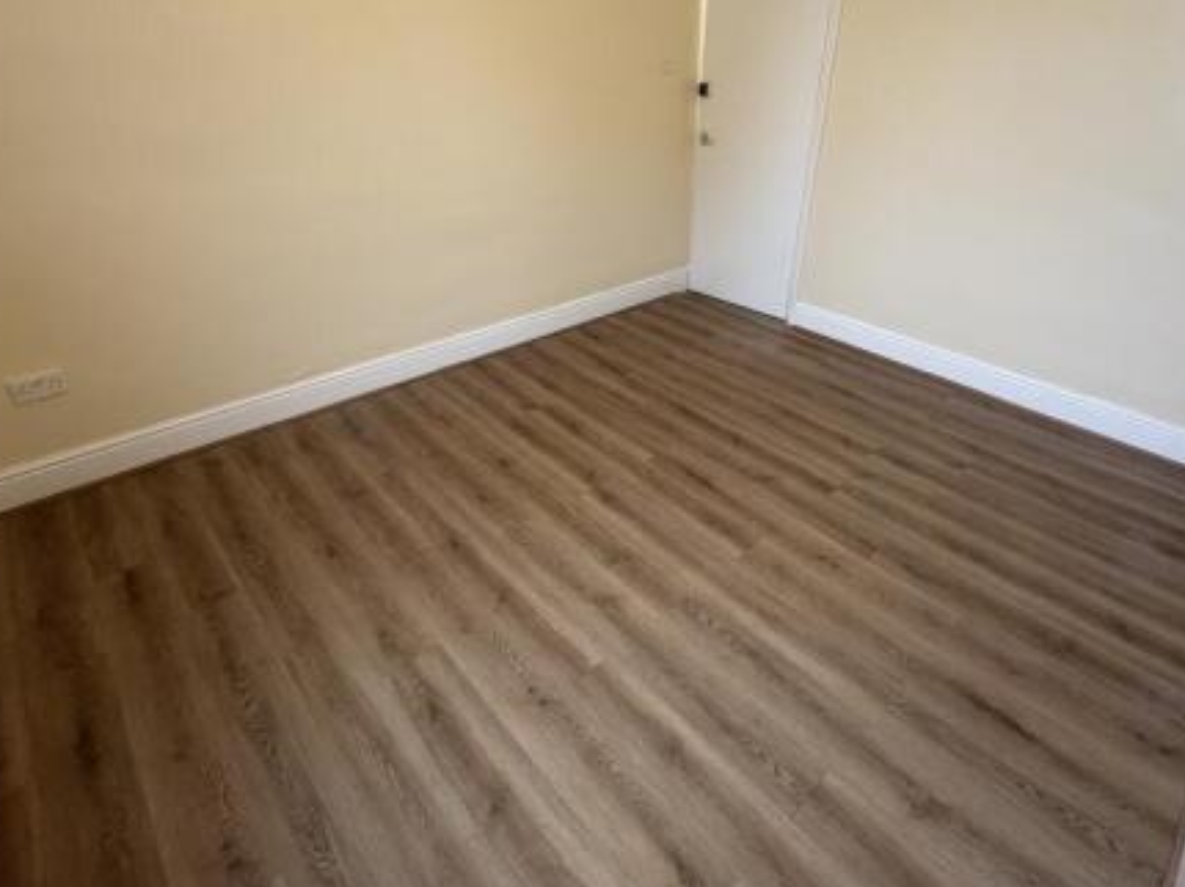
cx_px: 630
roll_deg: +0.0
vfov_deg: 68.2
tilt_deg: -27.5
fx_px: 650
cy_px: 373
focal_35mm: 19
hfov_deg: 84.6
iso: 200
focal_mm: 2.22
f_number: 2.2
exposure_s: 1/50
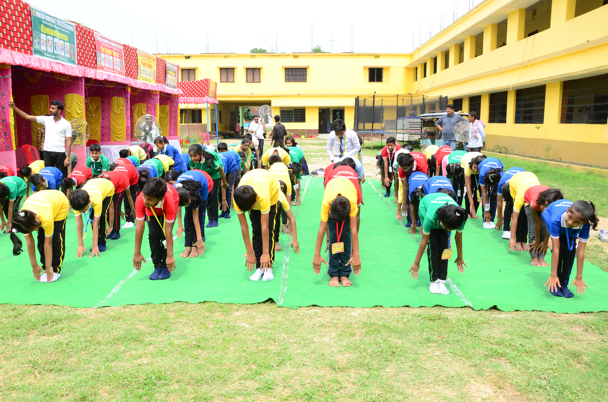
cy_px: 201
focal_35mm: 32
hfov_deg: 59.6
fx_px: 531
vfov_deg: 41.5
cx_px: 304
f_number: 7.1
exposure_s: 1/250
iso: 200
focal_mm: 21
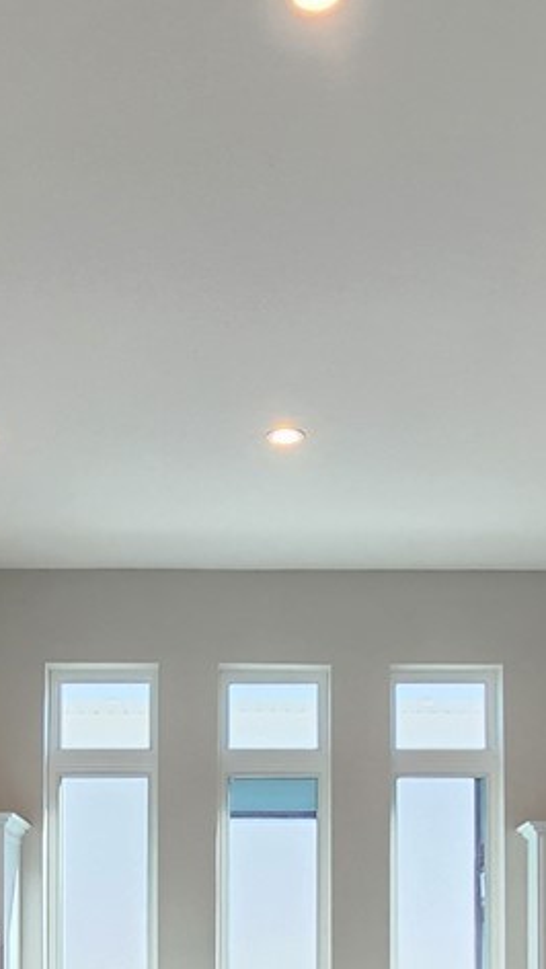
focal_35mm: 48
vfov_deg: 37.8
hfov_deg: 25.0
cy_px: 985
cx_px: 285
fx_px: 1234
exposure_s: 1/60
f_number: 2.2
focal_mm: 2.2
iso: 64
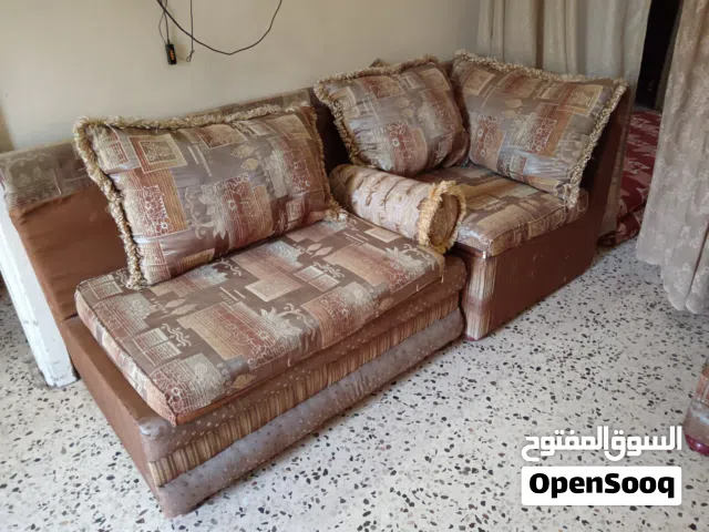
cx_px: 354
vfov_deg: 51.4
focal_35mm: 27
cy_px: 266
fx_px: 553
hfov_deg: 65.3
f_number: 1.9
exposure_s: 1/100
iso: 3927
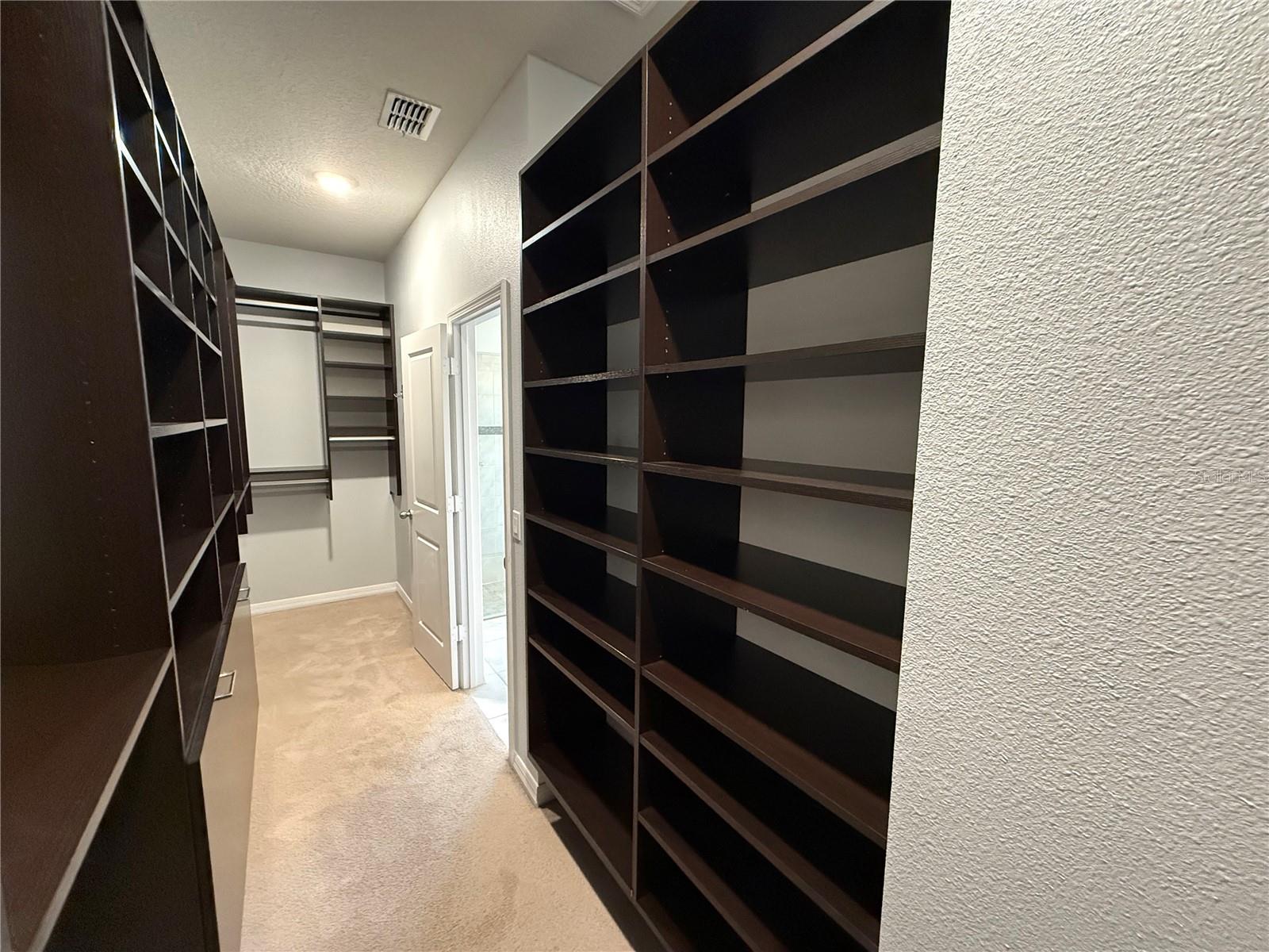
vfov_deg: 85.7
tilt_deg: -5.3
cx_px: 634
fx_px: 513
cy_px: 476
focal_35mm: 14
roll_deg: -1.0
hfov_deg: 102.1
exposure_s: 1/60
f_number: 2.2
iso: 1000
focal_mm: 2.22
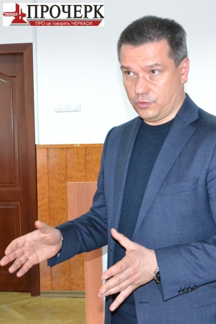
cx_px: 108
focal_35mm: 39
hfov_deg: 34.2
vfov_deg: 49.5
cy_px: 162
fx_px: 351
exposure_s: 1/60
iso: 3200
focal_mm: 26
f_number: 4.2
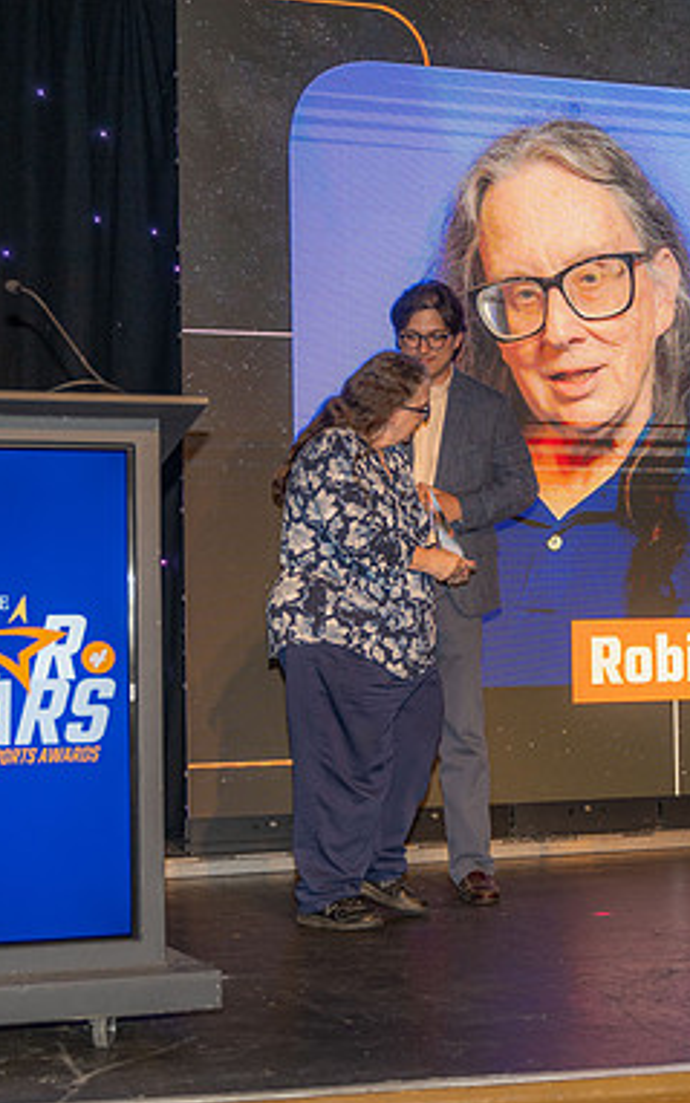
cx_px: 569
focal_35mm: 79
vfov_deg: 26.1
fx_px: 2375
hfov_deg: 16.4
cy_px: 556
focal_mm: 51
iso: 400
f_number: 3.2
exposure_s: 1/200
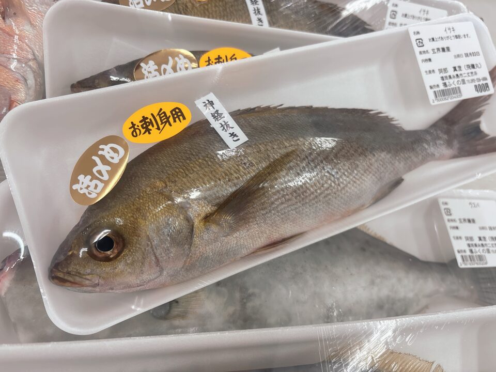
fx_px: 373
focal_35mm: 26
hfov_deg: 67.3
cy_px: 186
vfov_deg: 53.1
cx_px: 248
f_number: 1.6
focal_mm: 5.96
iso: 100
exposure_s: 1/120
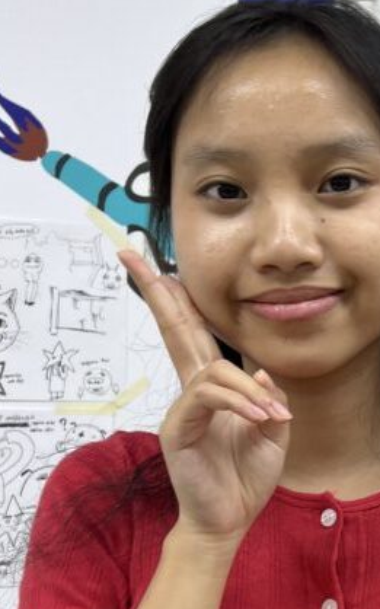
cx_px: 470
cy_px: 421
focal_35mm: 66
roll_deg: +0.6
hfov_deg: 18.5
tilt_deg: +0.0
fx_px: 1094
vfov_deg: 30.8
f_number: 1.5
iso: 32
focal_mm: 5.7
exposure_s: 1/107
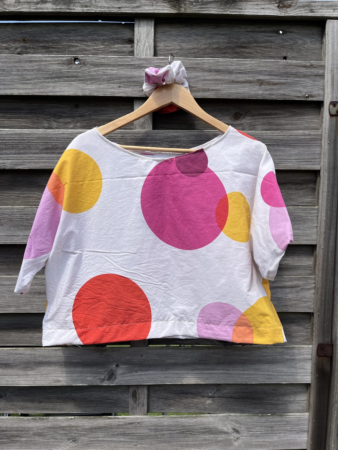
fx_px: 338
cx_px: 169
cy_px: 225
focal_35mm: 26
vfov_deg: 67.3
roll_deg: -1.4
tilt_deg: -2.4
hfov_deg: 53.1
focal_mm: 5.1
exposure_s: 1/4651
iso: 50
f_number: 1.6
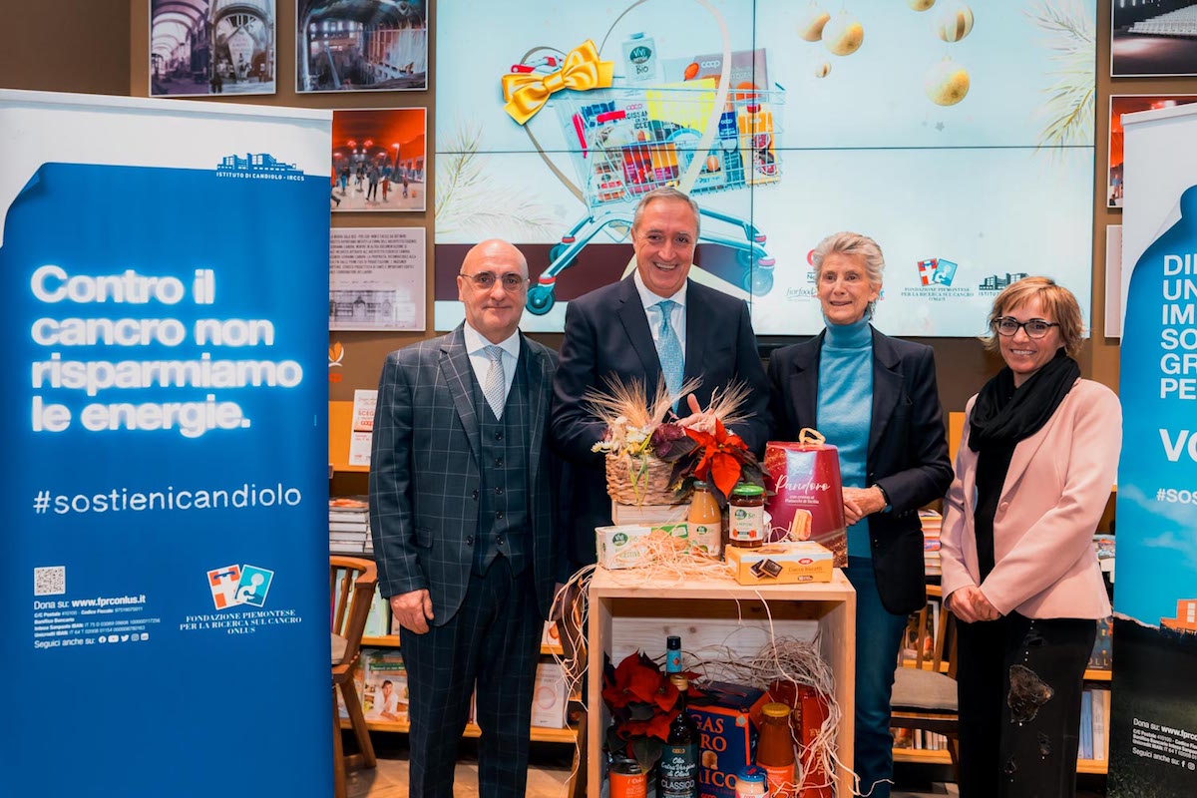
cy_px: 399
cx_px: 598
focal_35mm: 28
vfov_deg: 46.4
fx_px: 931
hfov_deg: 65.5
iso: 1250
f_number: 3.5
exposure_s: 1/200
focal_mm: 28
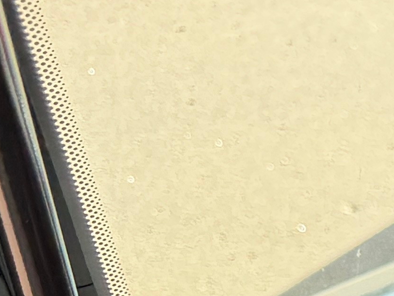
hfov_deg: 9.6
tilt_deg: -39.7
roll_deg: +0.8
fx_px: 1867
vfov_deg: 7.9
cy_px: 849
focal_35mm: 164
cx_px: 1136
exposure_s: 1/247
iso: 80
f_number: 1.78
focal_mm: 6.76
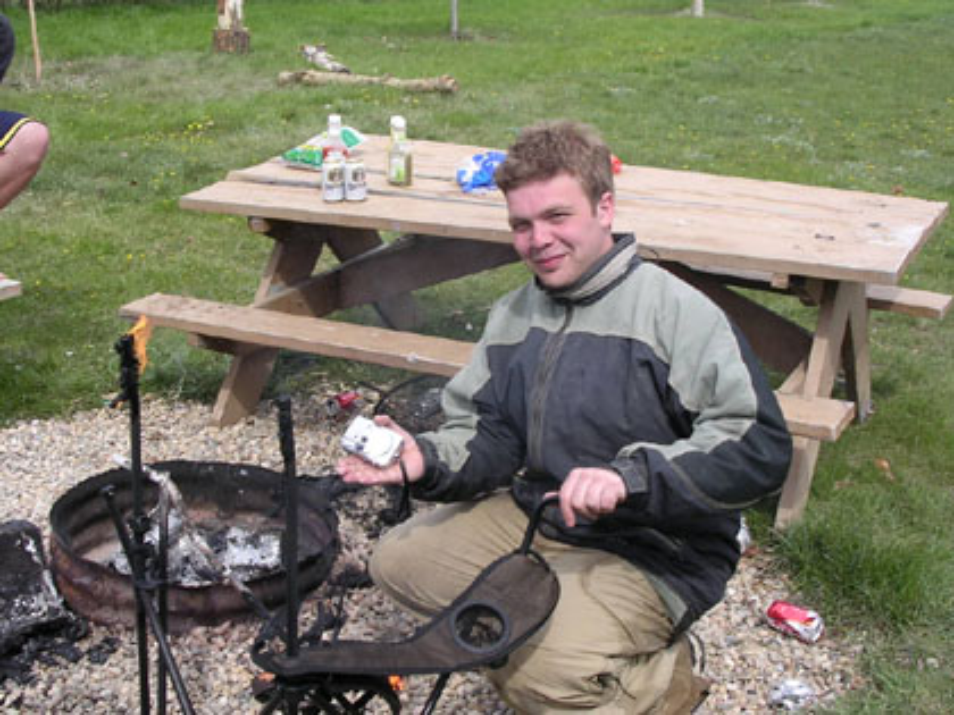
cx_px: 477
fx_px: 1350
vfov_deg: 29.7
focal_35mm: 49
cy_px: 358
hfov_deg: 38.9
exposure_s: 1/150
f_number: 6.2
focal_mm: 7.5
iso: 100
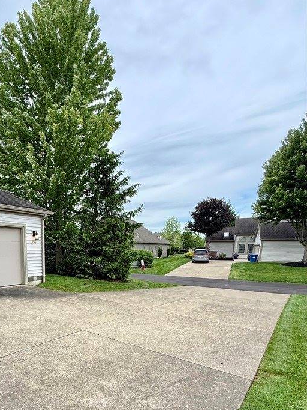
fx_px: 248
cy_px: 298
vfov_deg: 74.4
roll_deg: -0.5
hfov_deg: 60.1
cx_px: 78
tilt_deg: -10.8
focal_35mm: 21
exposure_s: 1/760
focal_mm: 2.22
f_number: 2.2
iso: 64
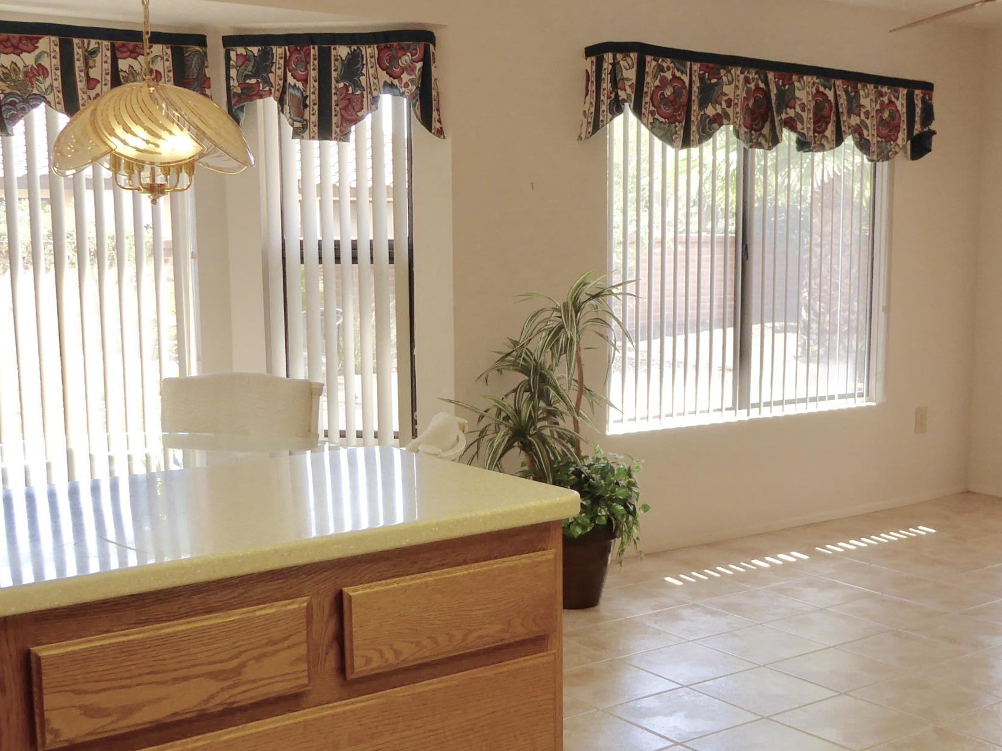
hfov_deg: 41.2
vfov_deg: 31.4
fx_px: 1331
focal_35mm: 46
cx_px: 566
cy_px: 447
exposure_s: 1/80
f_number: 3.3
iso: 100
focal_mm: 4.3
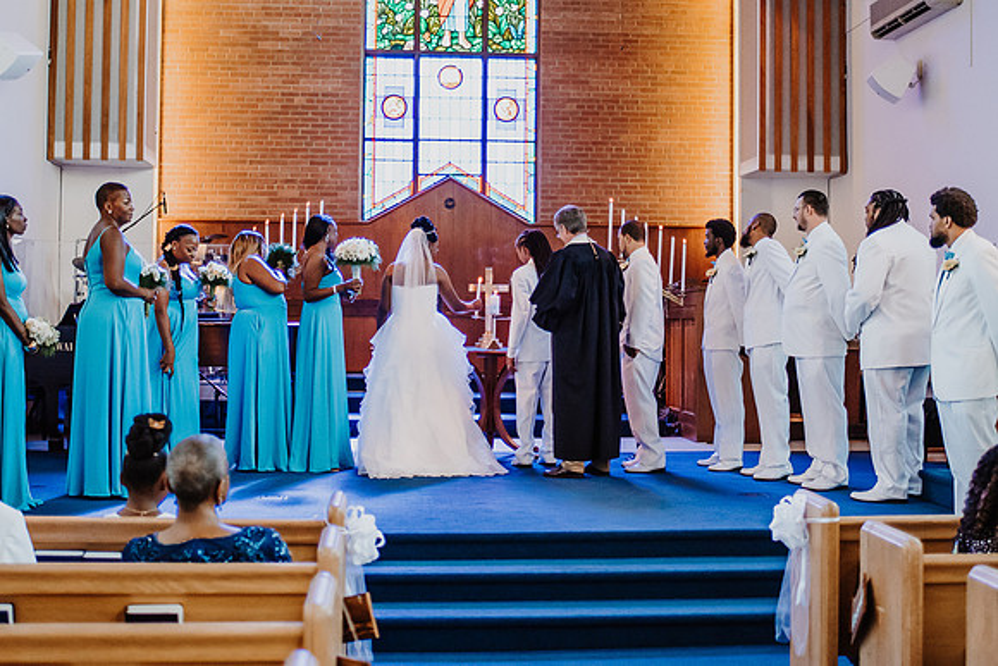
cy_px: 265
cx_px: 538
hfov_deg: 36.2
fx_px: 1524
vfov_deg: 24.6
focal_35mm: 55
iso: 2000
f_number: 1.8
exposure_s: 1/1250
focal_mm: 35
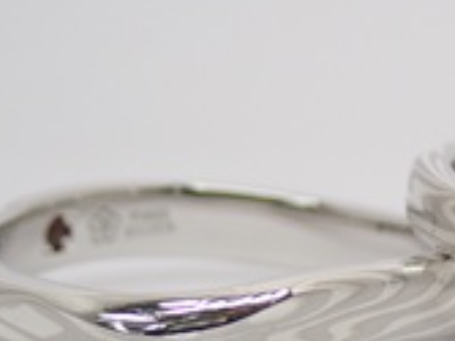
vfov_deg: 7.1
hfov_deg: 9.5
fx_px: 2732
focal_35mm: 208
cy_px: 258
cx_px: 406
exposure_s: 1/100
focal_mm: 13.65
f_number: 4.1
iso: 200
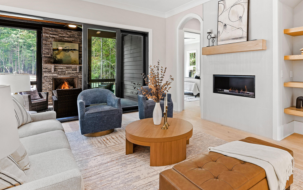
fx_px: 173
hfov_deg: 81.0
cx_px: 186
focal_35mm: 21
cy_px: 68
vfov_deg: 56.4
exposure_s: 1/2
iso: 100
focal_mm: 10
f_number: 9
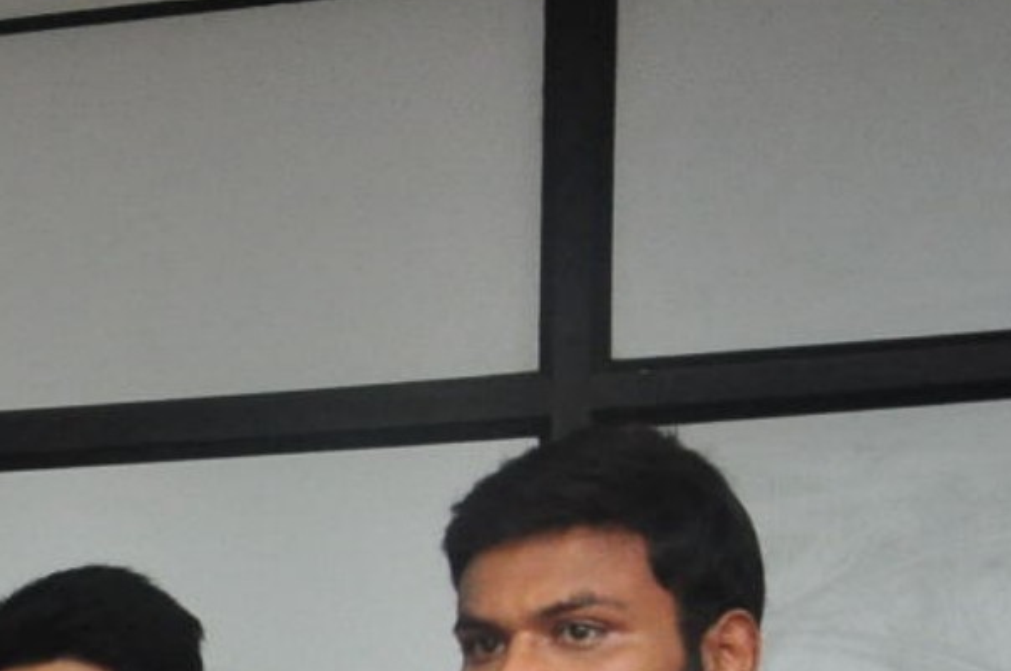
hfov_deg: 12.0
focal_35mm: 157
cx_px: -855
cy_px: 1073
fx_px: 4403
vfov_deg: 8.5
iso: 1600
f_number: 7.1
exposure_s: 1/125
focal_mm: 28
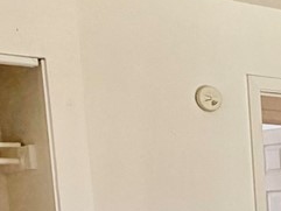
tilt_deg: -8.5
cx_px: 494
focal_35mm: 93
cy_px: 316
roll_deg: +0.8
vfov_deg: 14.8
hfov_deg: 17.4
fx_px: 755
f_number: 2.2
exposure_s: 1/120
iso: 125
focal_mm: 2.22
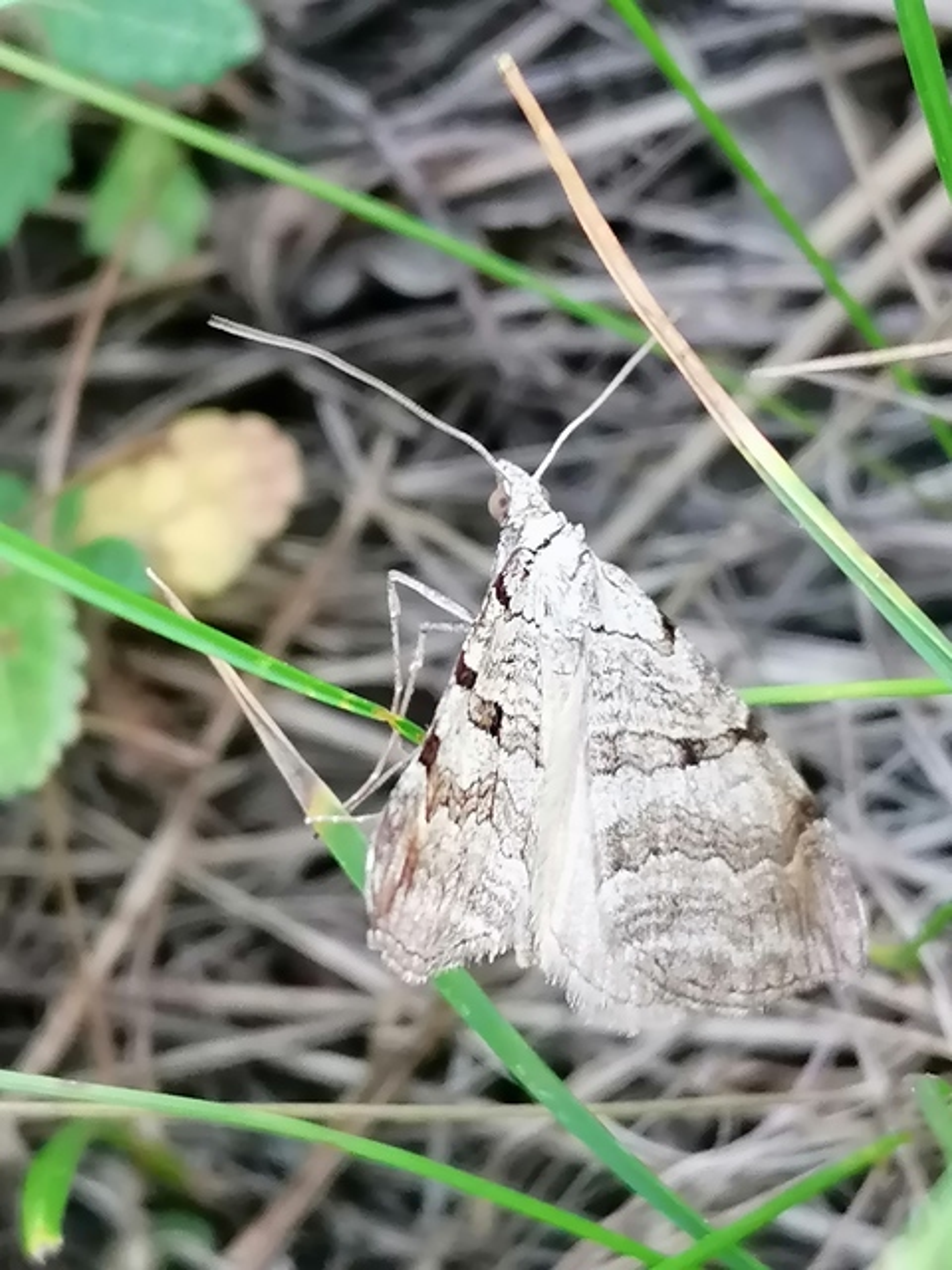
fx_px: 3447
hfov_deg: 15.7
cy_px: 635
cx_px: 476
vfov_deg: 20.9
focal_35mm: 94
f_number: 1.8
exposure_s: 1/33.3
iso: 160
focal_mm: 4.75
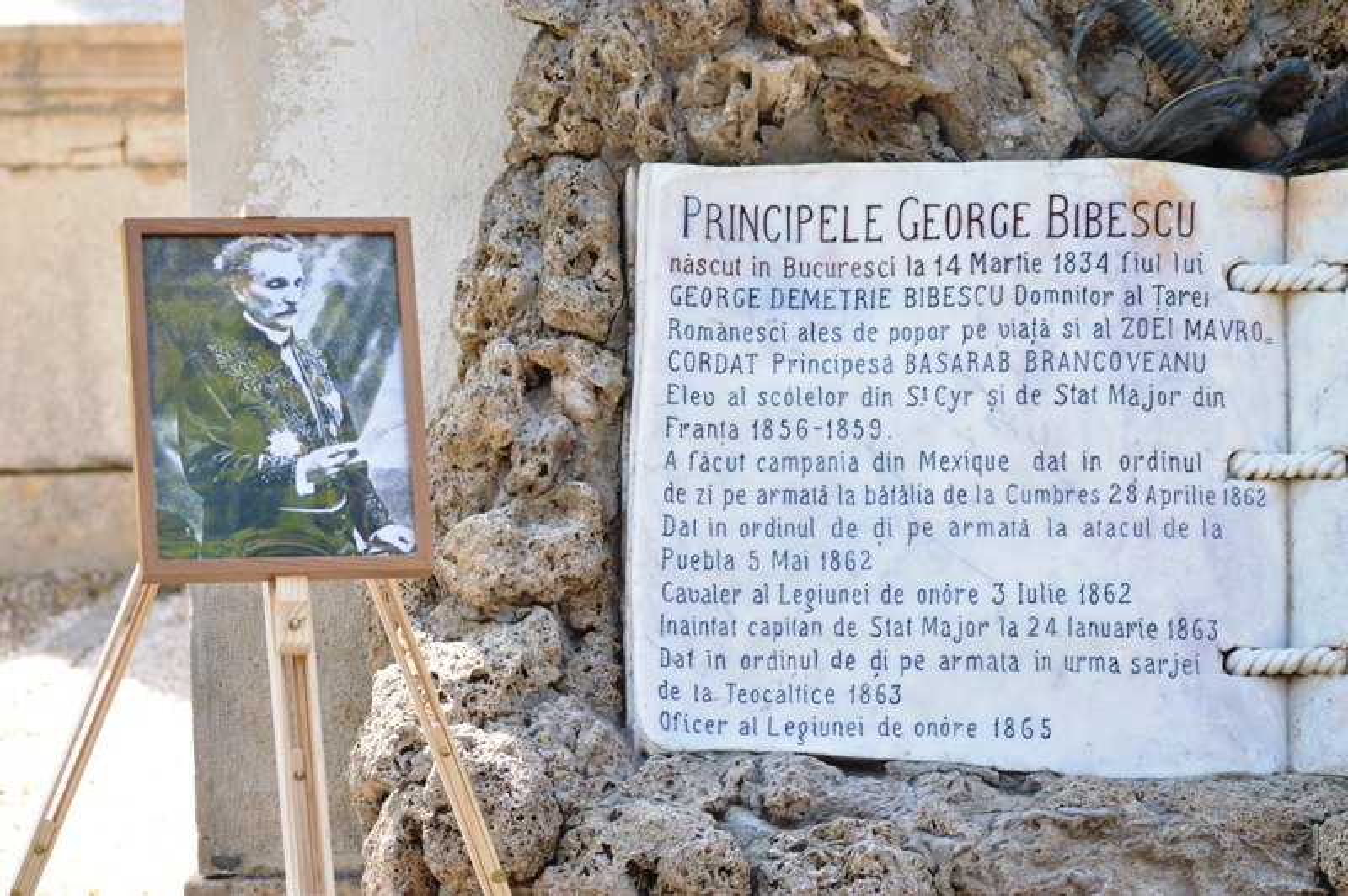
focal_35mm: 142
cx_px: 674
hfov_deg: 14.4
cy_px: 448
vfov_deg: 9.6
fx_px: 5331
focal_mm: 95
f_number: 4
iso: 800
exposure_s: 1/500
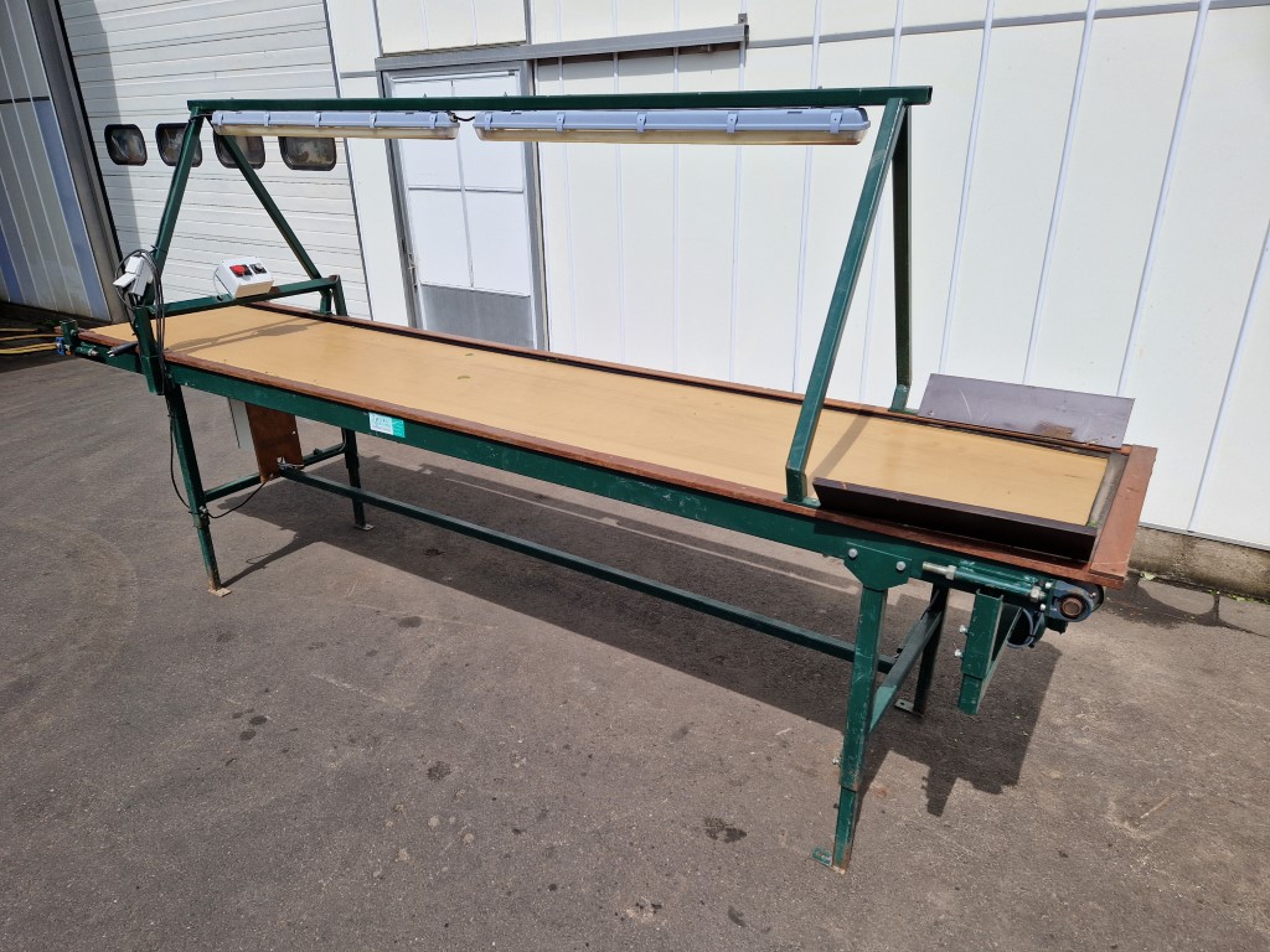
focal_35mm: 23
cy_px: 476
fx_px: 844
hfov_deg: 73.9
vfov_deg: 58.9
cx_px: 635
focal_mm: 5.4
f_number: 1.8
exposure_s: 1/2808
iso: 50
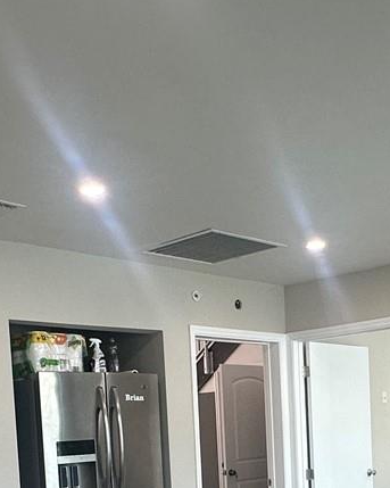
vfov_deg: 33.8
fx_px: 736
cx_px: 230
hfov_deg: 29.6
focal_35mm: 51
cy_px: 475
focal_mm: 2.22
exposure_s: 1/120
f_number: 2.2
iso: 160
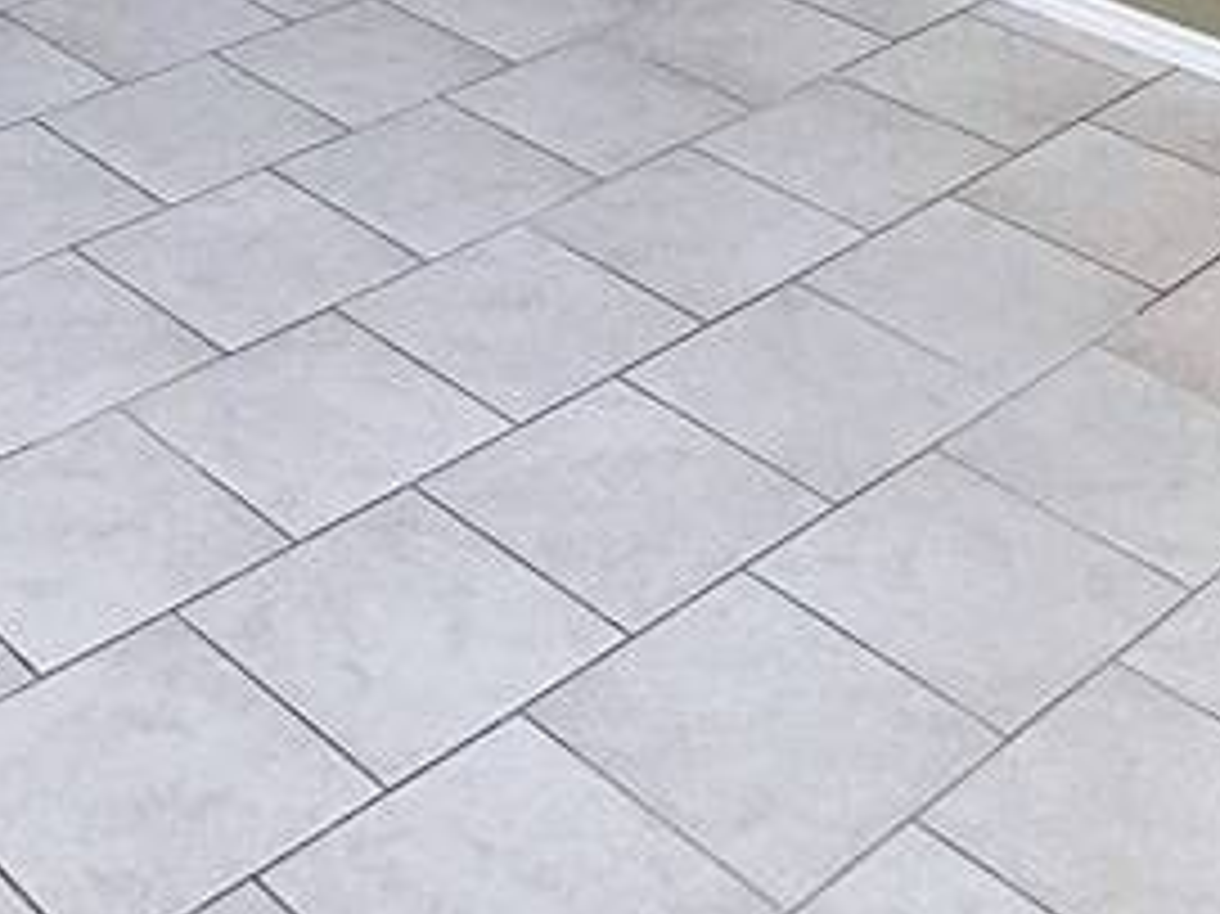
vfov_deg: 16.5
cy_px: -891
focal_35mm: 69
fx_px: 2431
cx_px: 356
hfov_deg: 27.9
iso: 3200
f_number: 4
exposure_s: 1/160
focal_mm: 12
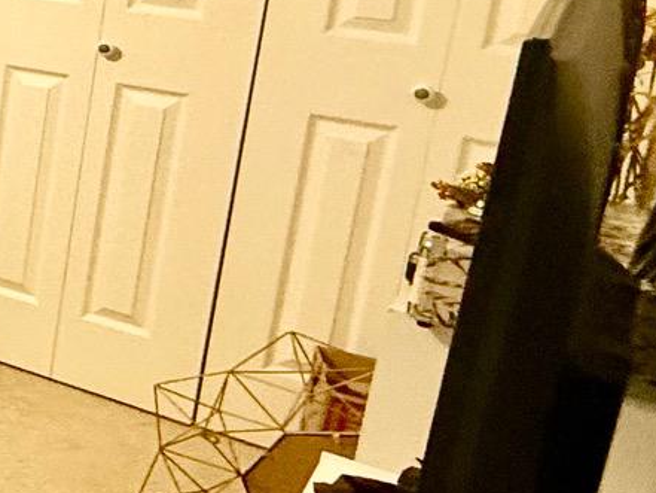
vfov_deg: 22.1
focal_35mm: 65
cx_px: -727
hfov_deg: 17.8
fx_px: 1232
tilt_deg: -12.0
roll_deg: +0.4
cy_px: 49
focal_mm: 2.22
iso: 400
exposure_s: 1/60
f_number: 2.2
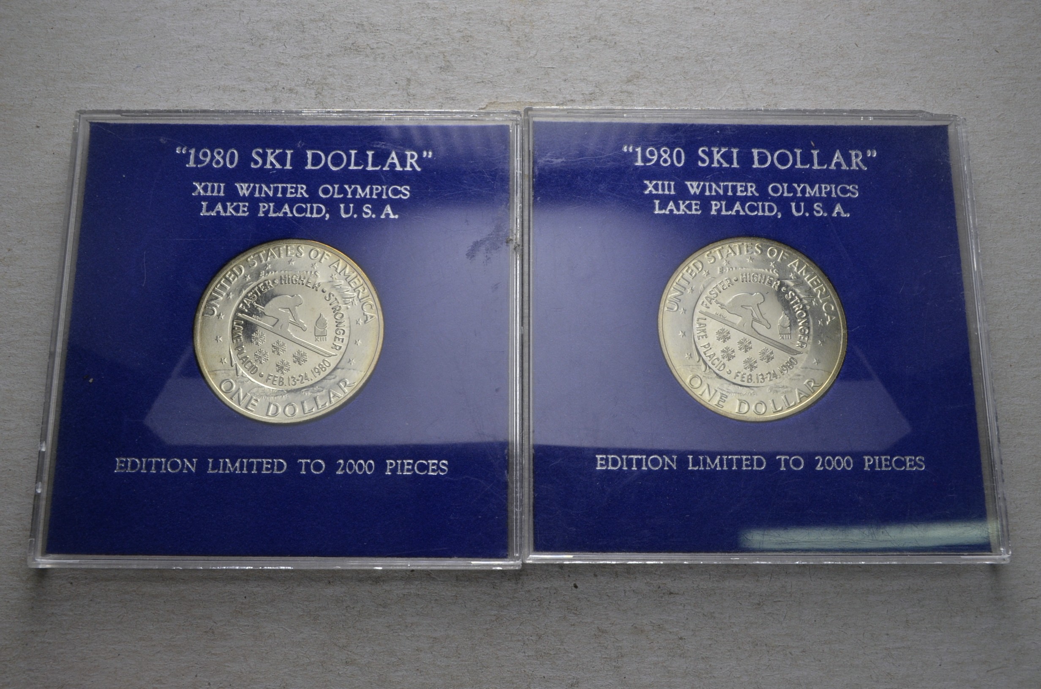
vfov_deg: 39.8
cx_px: 520
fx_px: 952
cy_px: 344
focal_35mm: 33
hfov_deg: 57.3
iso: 400
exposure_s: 1/200
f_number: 14
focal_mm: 22
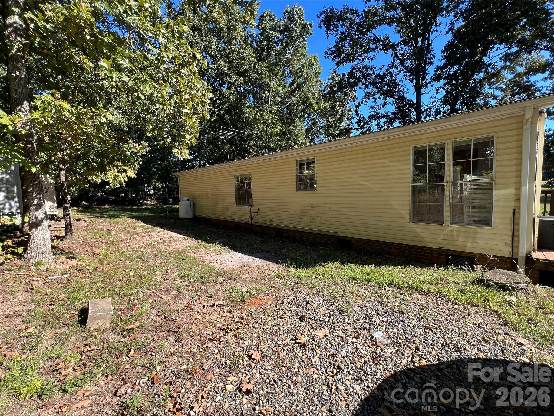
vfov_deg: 89.9
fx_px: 208
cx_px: 277
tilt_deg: -4.4
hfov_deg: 106.2
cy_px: 208
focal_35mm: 13
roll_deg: +3.3
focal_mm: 1.57
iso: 32
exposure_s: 1/321
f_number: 1.8
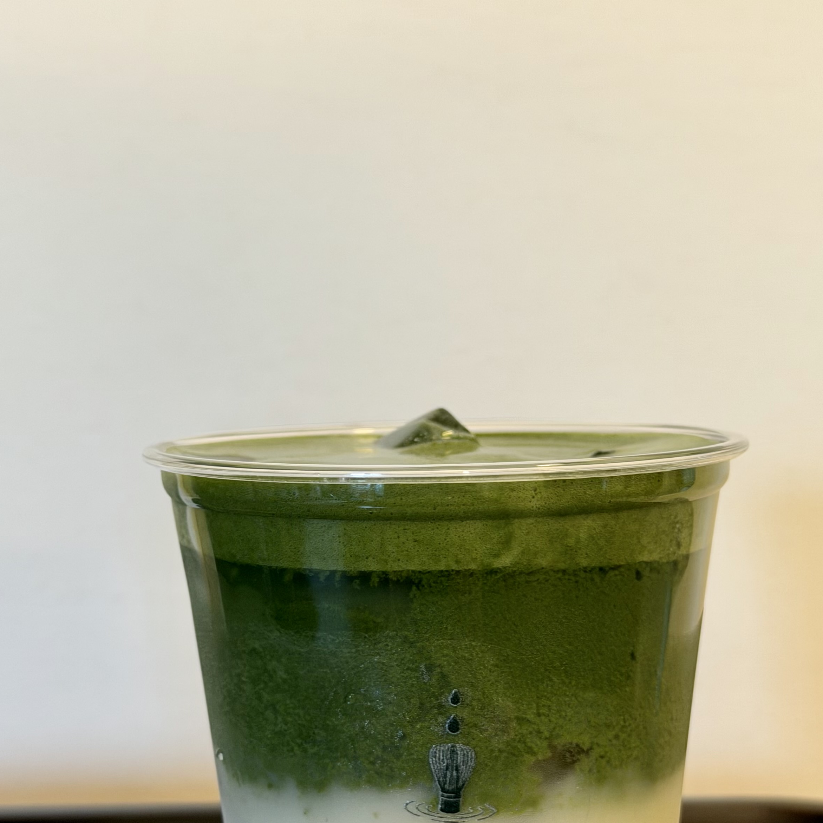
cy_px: 559
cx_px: 490
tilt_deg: -7.3
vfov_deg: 23.5
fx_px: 1964
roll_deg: +0.2
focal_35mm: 73
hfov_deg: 23.6
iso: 200
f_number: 1.78
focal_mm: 6.76
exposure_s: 1/50
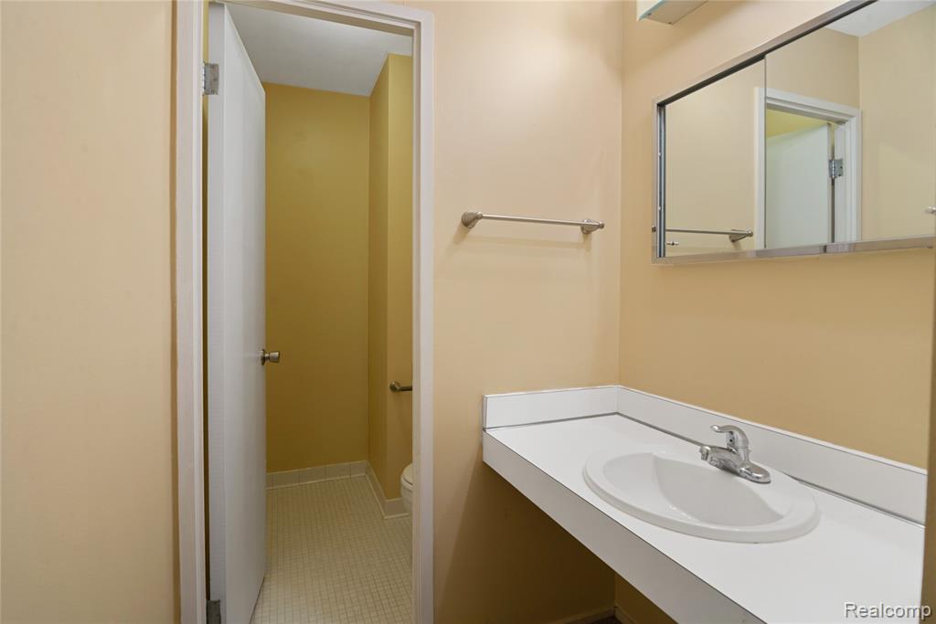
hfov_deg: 61.9
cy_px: 312
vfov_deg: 43.6
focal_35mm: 30
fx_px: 780
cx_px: 468
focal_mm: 30
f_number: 9
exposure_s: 1/10
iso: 320
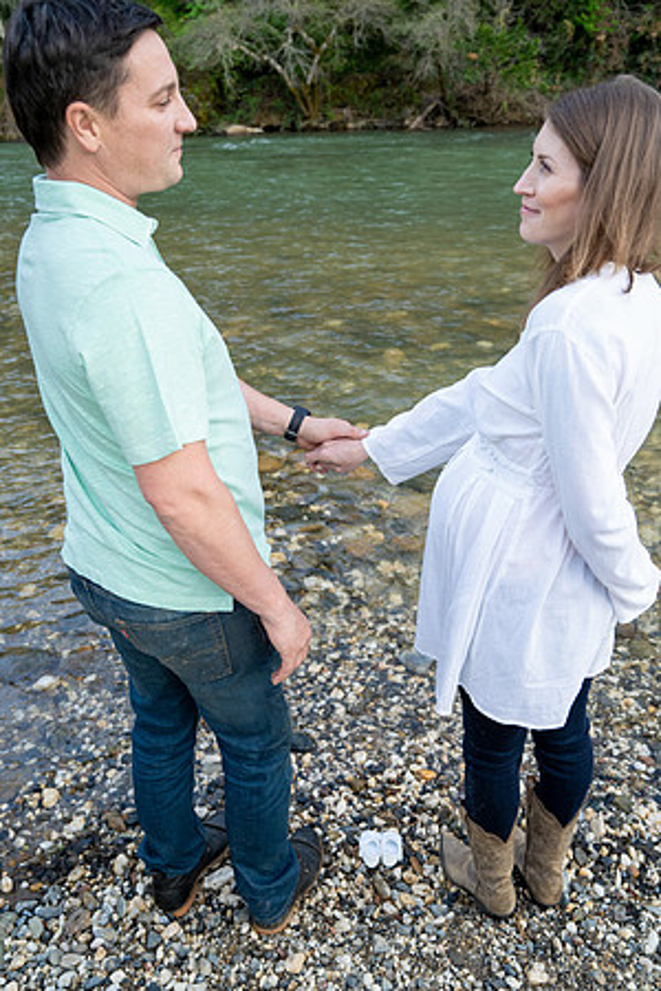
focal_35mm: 28
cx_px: 330
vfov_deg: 65.5
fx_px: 771
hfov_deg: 46.4
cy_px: 496
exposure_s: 1/250
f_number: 4
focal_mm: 28
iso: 800
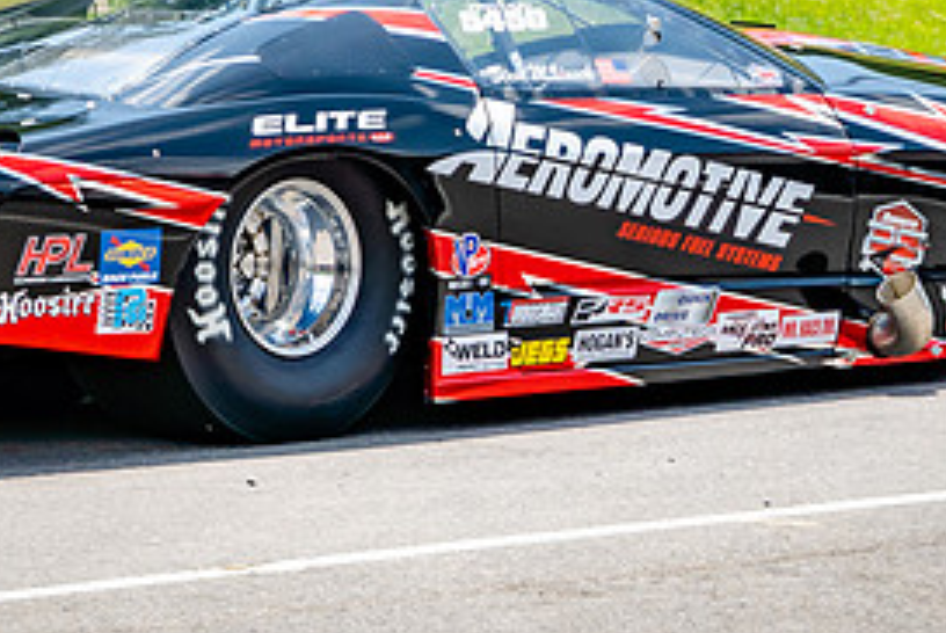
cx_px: 504
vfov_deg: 4.7
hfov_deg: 7.0
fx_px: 7708
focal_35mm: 293
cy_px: 24
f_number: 5.6
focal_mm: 71
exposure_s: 1/500
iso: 100
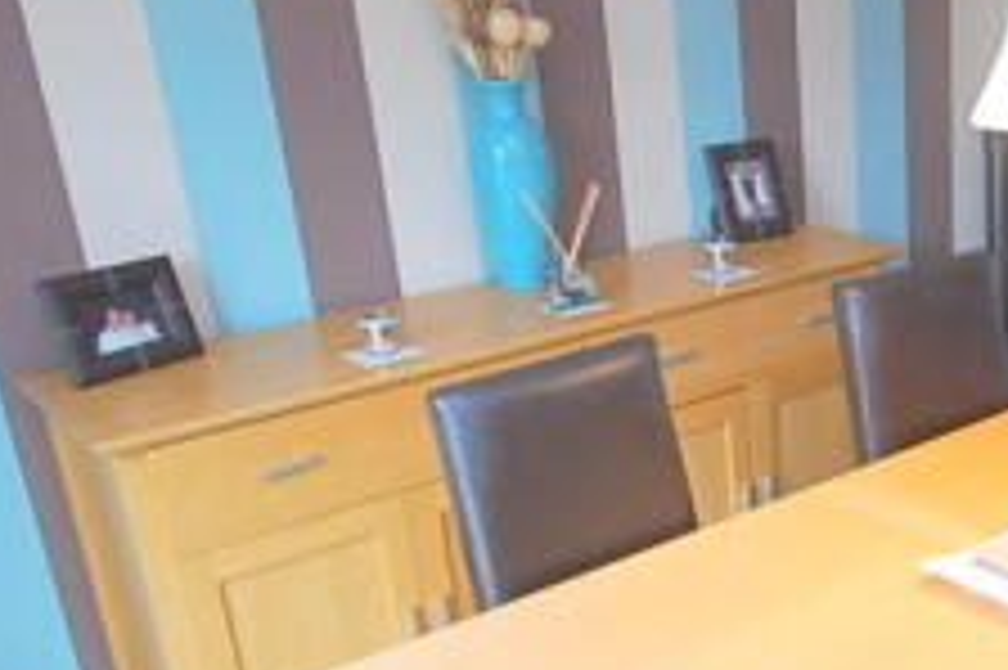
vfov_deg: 30.1
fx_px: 1231
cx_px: 868
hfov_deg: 41.7
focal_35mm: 44
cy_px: 486
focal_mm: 10
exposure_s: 1/30
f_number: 4
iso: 640
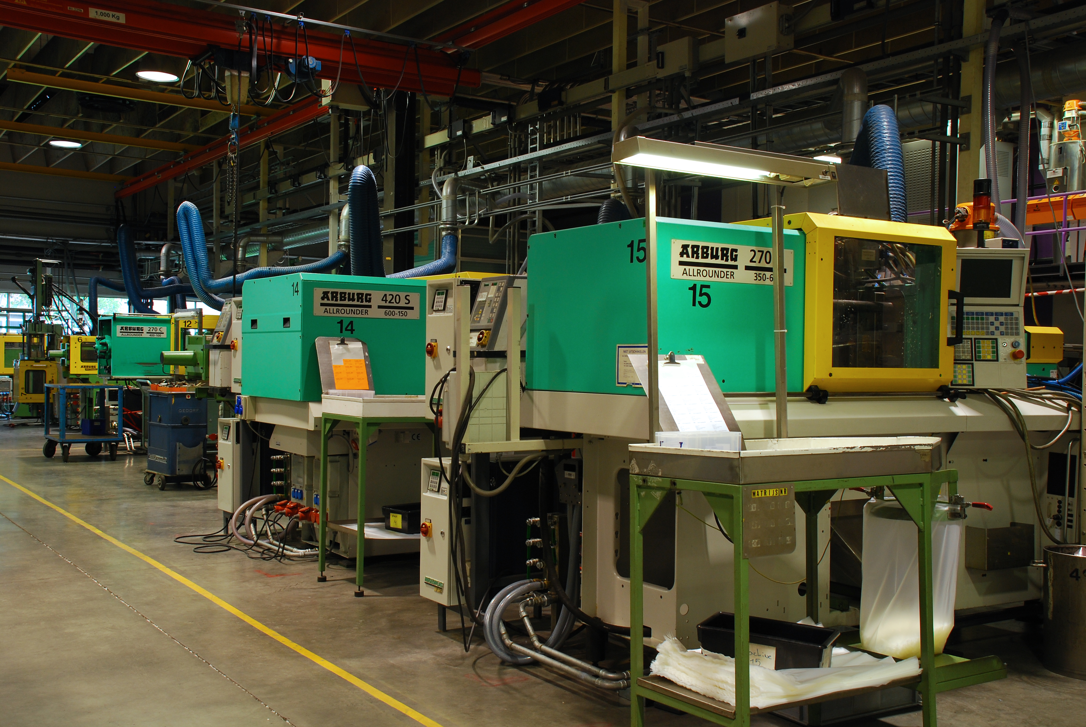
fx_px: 1087
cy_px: 364
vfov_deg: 37.0
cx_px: 543
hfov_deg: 53.1
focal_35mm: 36
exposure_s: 1/4
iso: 200
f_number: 8
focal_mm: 24
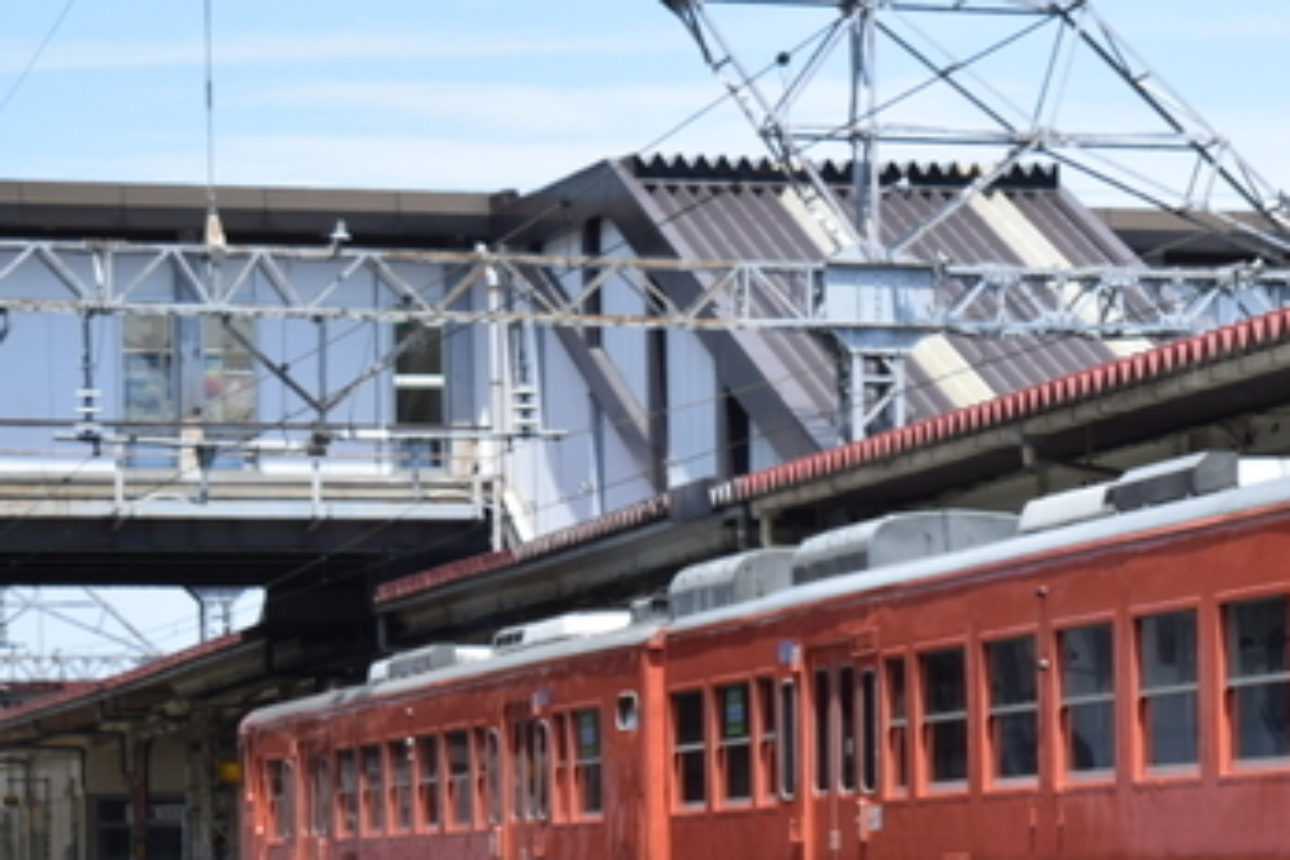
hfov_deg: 13.0
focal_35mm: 155
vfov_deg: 8.8
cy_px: 828
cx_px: 1405
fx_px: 5559
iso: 100
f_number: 5
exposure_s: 1/400
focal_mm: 45
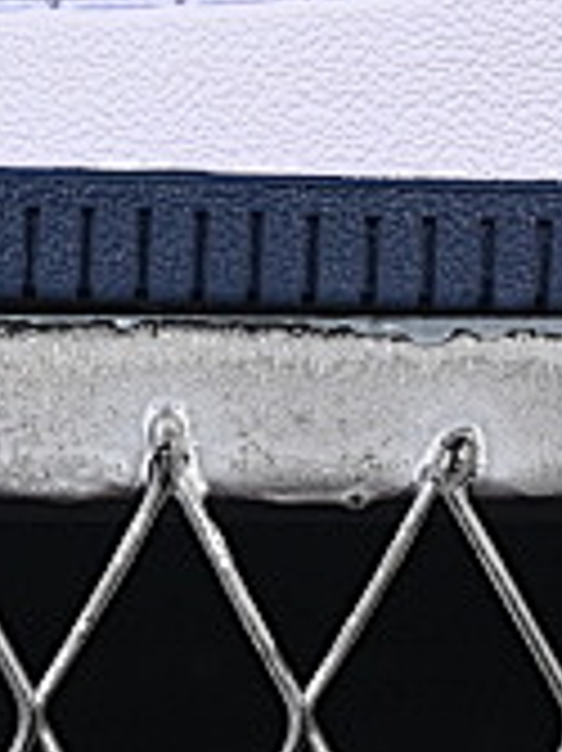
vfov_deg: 4.2
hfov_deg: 3.2
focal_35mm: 467
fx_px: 10122
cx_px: 589
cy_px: -689
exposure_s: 1/80
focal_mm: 50
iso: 160
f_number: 8
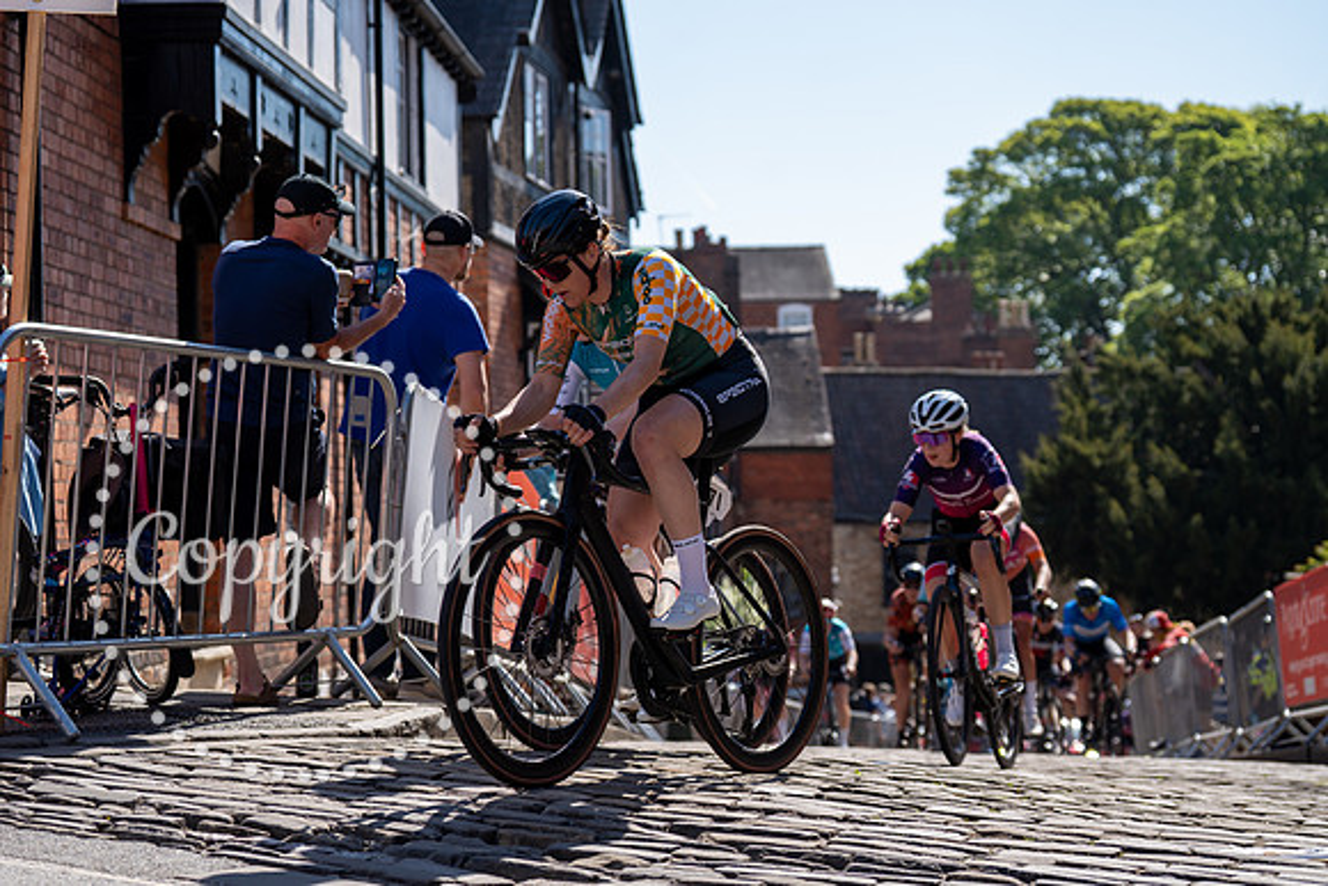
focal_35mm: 70
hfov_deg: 28.8
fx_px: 2583
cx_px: 664
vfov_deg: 19.5
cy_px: 443
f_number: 3.5
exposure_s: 1/1000
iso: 100
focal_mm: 70
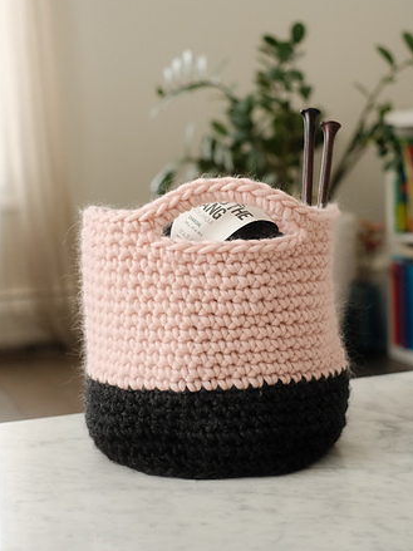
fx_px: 923
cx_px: 206
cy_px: 245
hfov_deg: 25.2
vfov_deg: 33.2
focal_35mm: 58
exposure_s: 1/105
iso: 2000
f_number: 2.8
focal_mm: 35
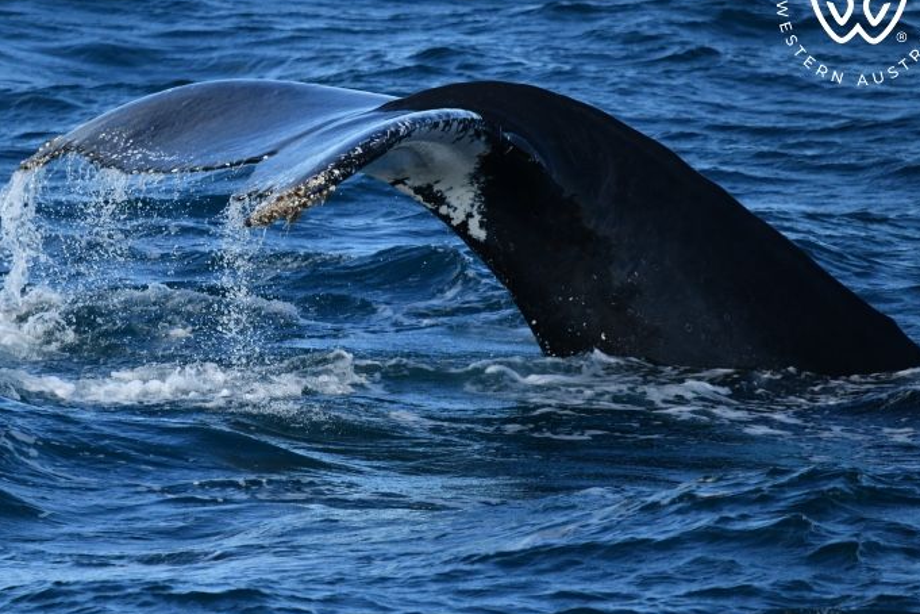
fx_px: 18015
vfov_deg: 2.0
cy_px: 275
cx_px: 409
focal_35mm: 705
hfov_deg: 2.9
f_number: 6.3
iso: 2000
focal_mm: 600
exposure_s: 1/8000
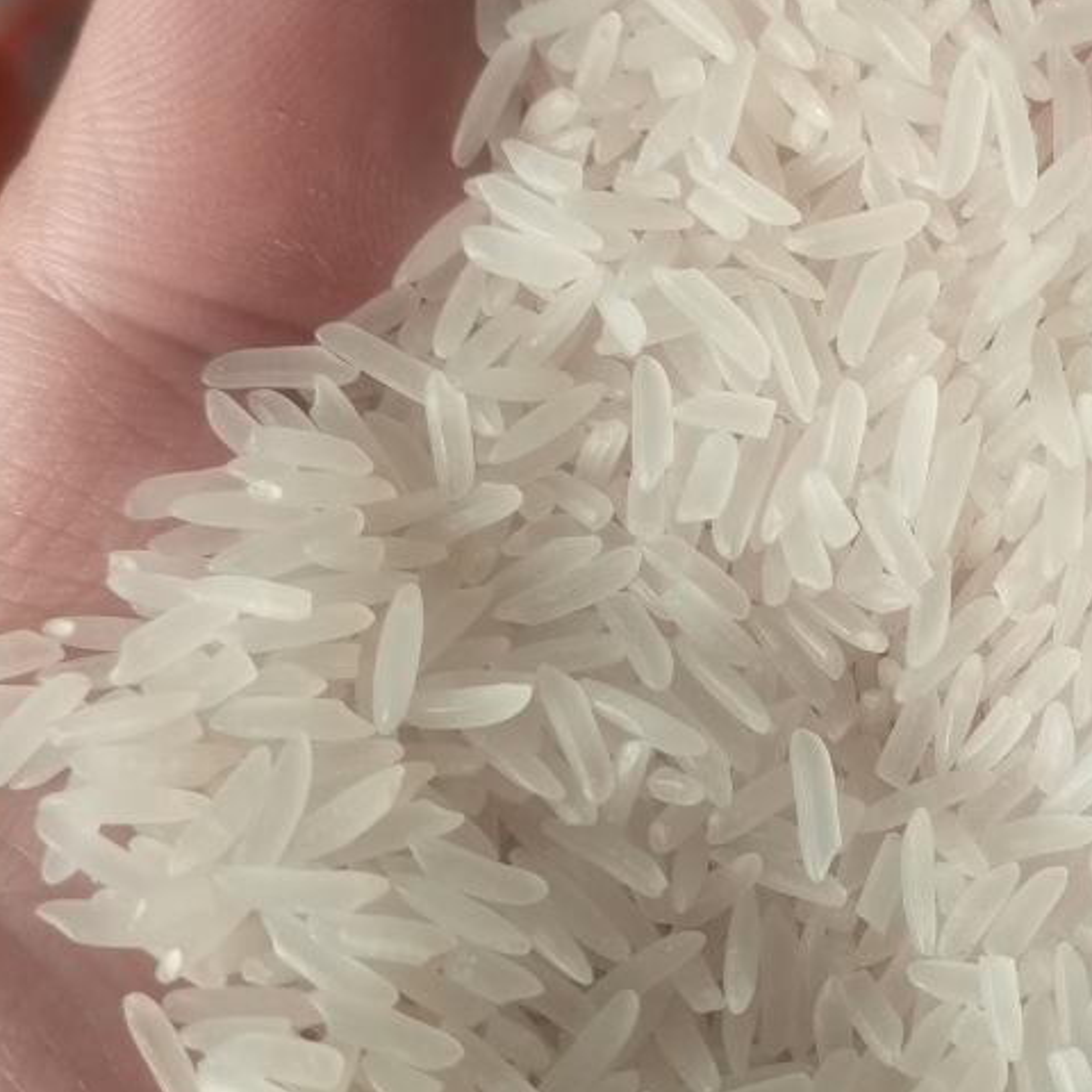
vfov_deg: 32.2
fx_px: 1892
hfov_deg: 31.5
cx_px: 846
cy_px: 547
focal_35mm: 53
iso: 320
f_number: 1.9
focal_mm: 4.94
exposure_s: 1/50
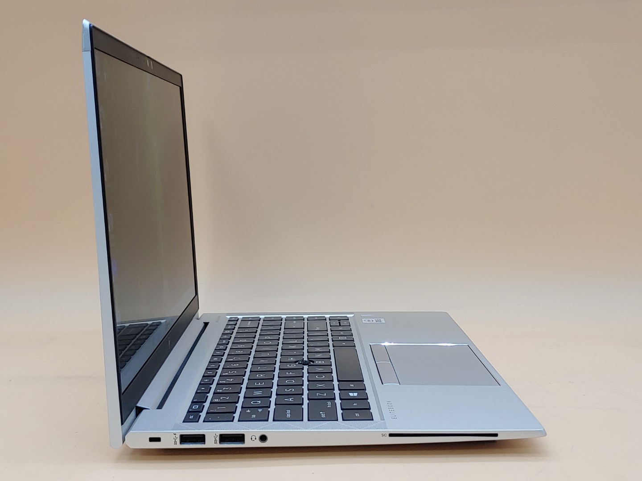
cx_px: 321
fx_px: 853
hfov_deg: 41.2
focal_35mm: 46
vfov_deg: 31.5
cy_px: 240
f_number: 1.8
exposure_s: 1/76
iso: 50
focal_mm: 4.36
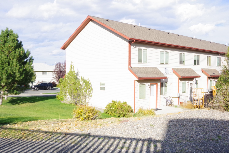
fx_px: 197
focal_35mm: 31
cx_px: 114
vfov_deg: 42.3
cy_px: 76
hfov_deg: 60.3
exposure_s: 1/200
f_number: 14
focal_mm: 21
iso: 3200
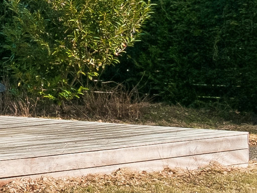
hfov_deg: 9.0
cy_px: -57
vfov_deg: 7.9
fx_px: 1381
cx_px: -464
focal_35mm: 186
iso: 200
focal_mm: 22
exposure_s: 1/320
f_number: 10
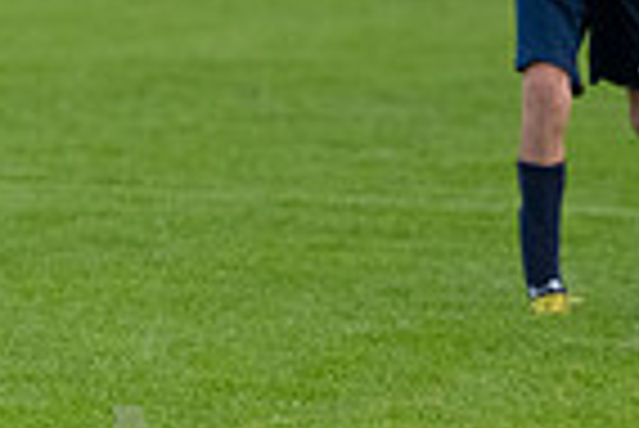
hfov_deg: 1.5
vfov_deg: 1.0
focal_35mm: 1386
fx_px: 24626
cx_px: -387
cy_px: -65
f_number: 5.6
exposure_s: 1/2000
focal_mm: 340
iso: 3200
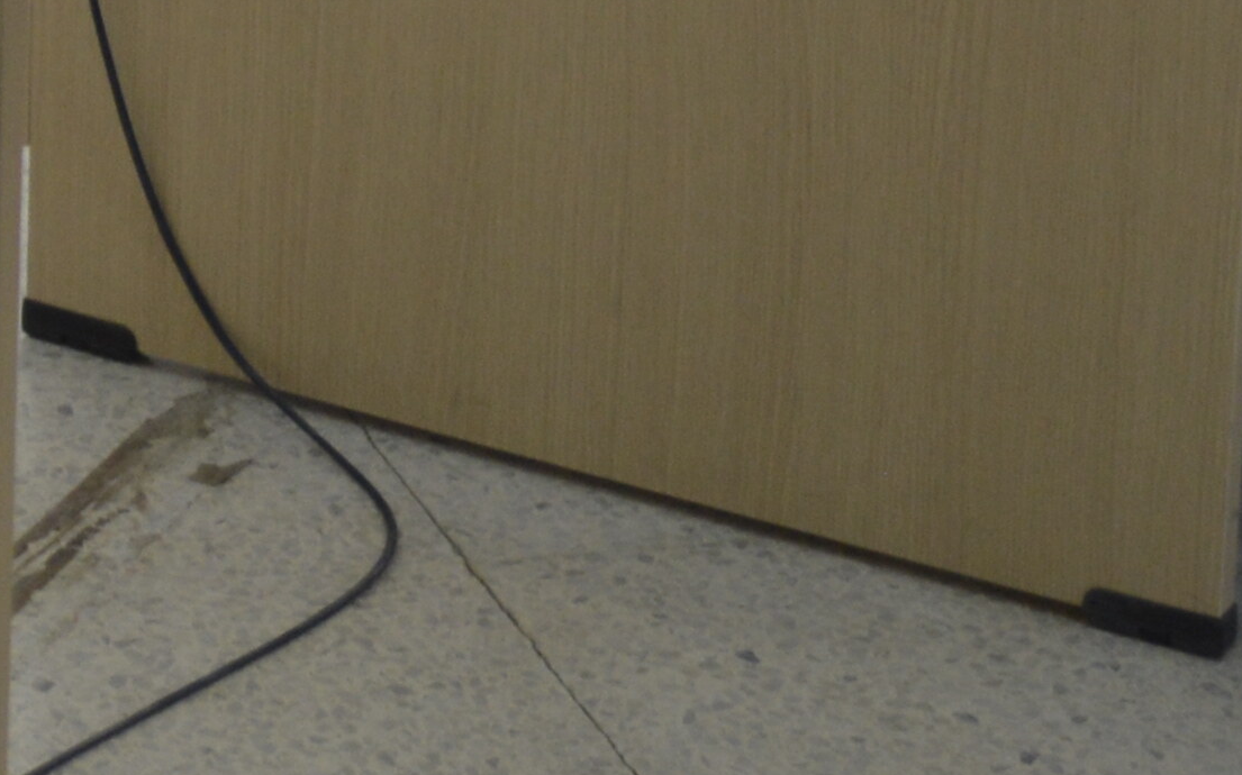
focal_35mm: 183
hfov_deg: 10.9
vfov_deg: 6.7
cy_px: -1341
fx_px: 6193
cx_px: -838
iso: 400
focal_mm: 22
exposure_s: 1/80
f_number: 4.5
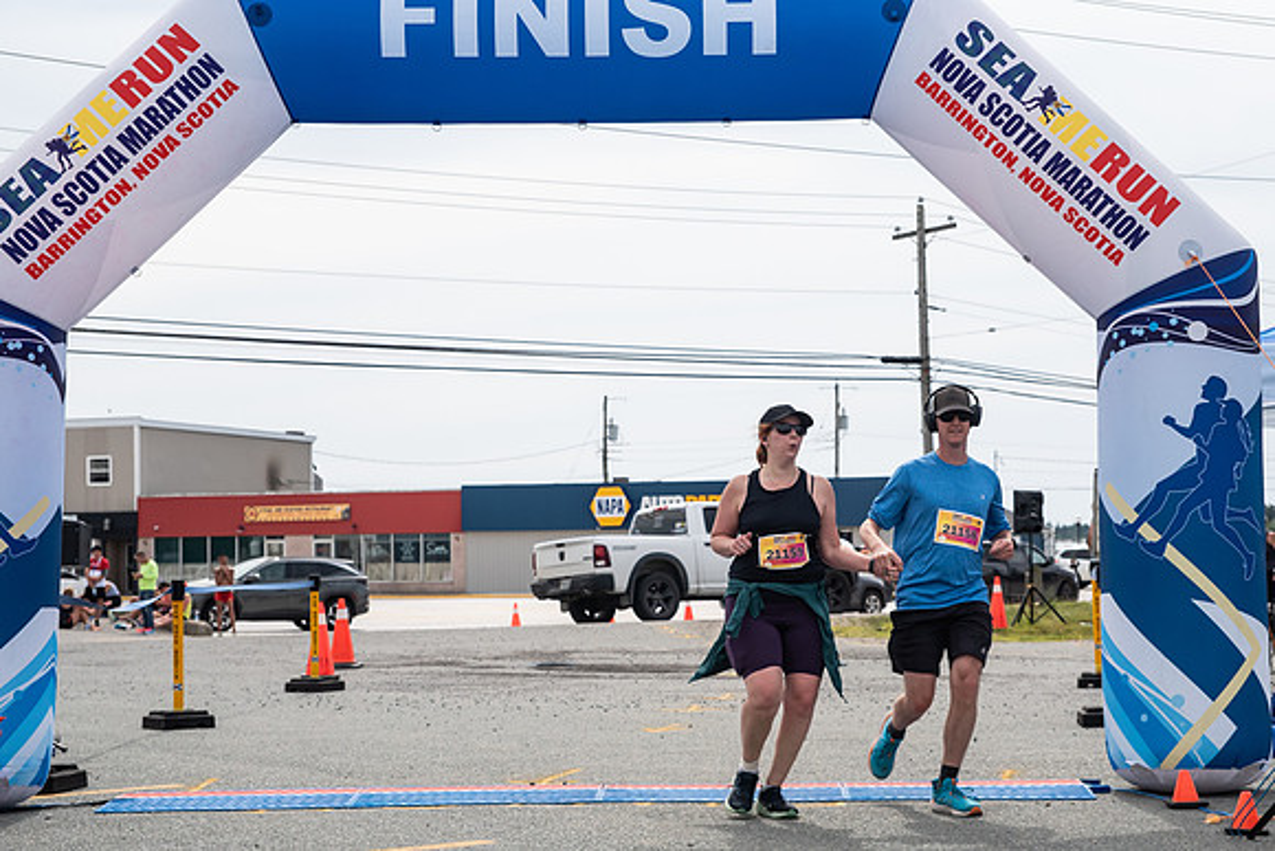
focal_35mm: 68
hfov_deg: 29.6
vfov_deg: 20.0
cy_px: 480
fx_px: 2409
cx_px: 719
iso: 800
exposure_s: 1/4000
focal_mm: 56
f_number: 4
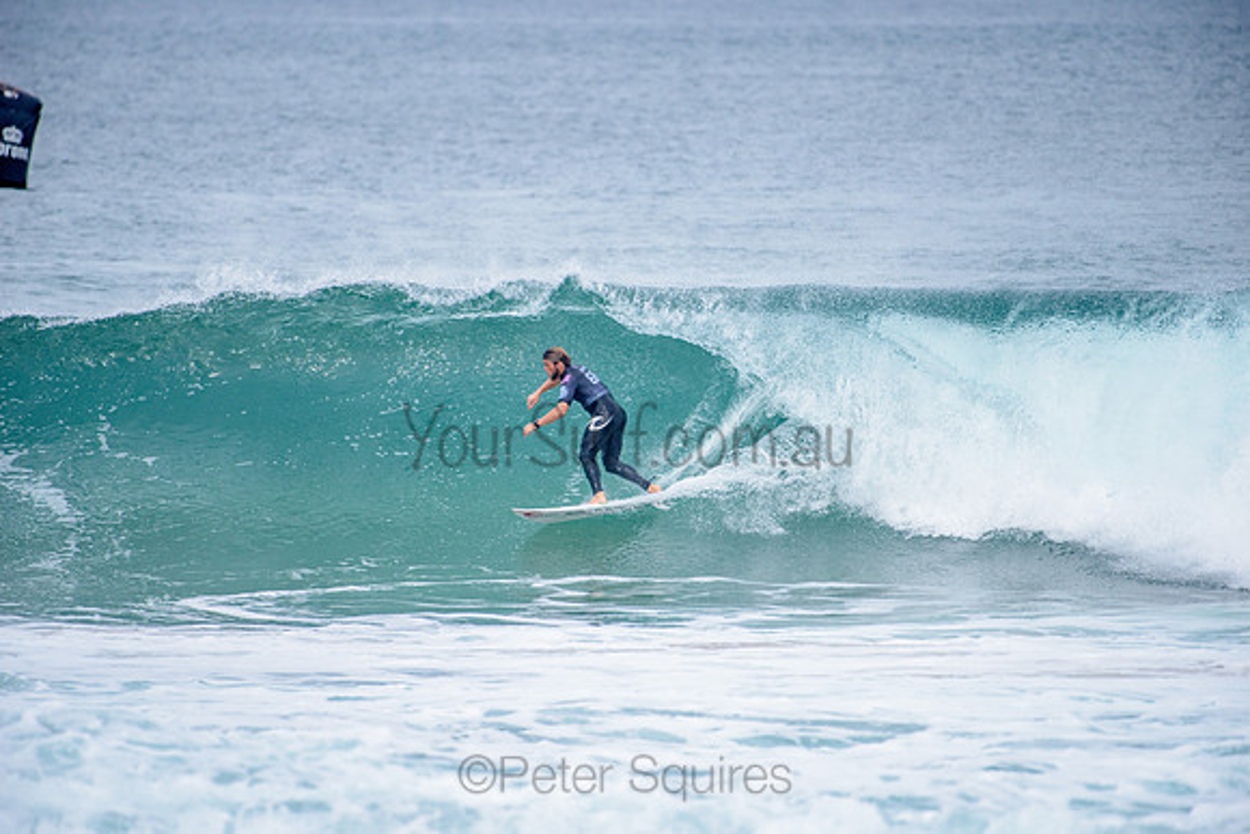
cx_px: 625
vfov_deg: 2.8
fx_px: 17364
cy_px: 417
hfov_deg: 4.1
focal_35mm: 500
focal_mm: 500
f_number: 5.6
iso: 360
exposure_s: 1/2000
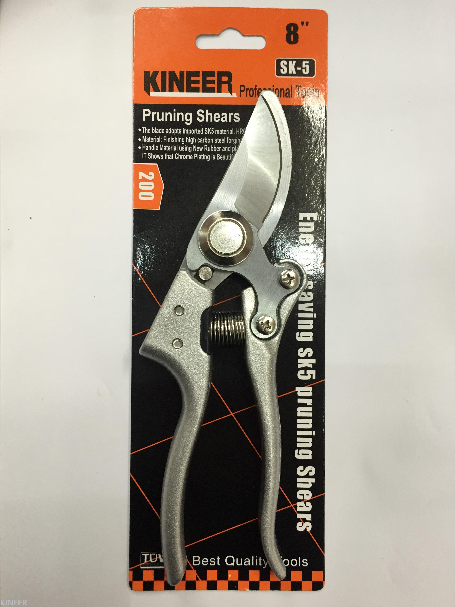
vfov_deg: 61.7
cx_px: 228
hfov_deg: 48.2
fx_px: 508
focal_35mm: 29
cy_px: 304
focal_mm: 4.15
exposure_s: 1/30
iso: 100
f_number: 2.2
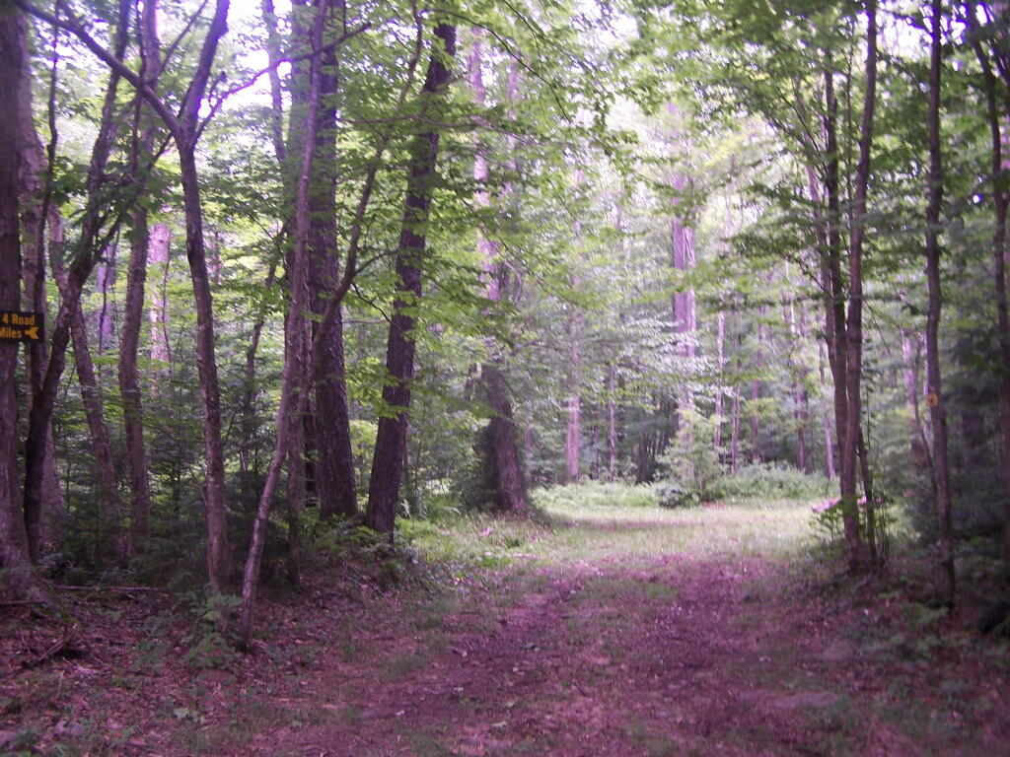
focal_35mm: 38
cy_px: 378
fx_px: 1109
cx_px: 505
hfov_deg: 49.0
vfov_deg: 37.7
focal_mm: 6.3
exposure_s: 1/30
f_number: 2.8
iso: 80
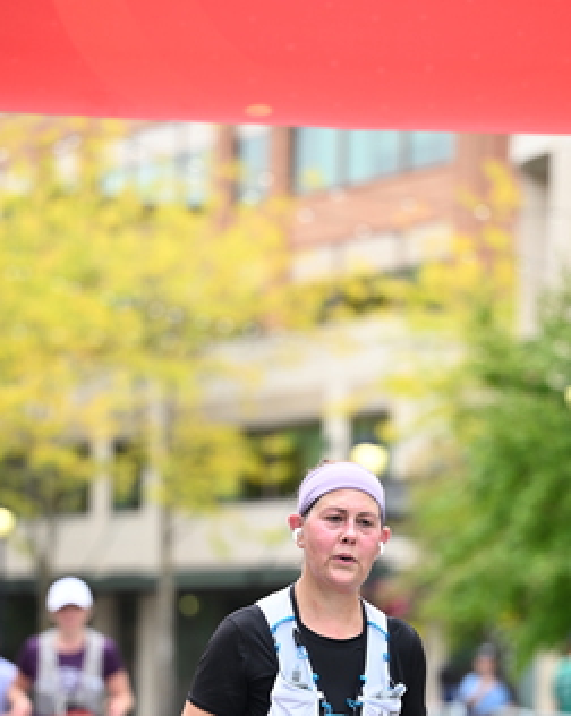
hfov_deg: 8.6
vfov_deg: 10.7
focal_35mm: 180
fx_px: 3810
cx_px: 316
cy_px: 587
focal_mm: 110
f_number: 2.8
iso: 640
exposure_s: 1/1600
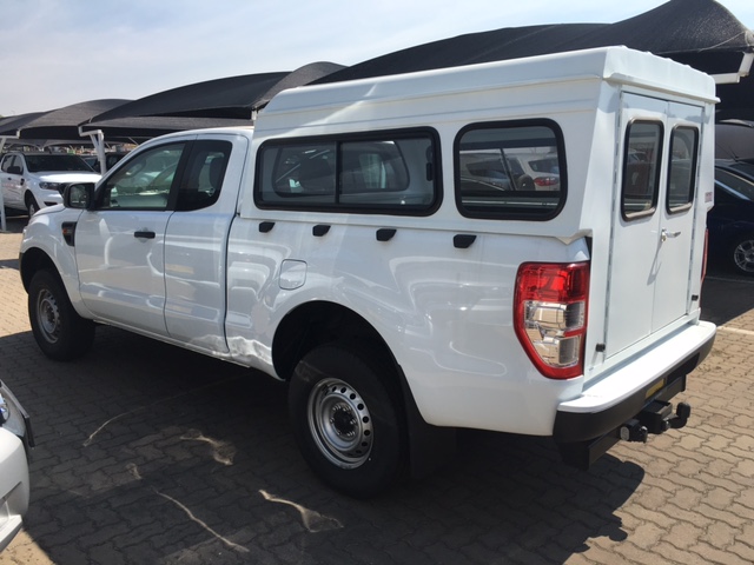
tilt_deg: -11.2
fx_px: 632
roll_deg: +0.2
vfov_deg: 48.2
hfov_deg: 61.7
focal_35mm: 29
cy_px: 282
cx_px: 377
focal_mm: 4.15
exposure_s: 1/1672
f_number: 2.2
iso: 25
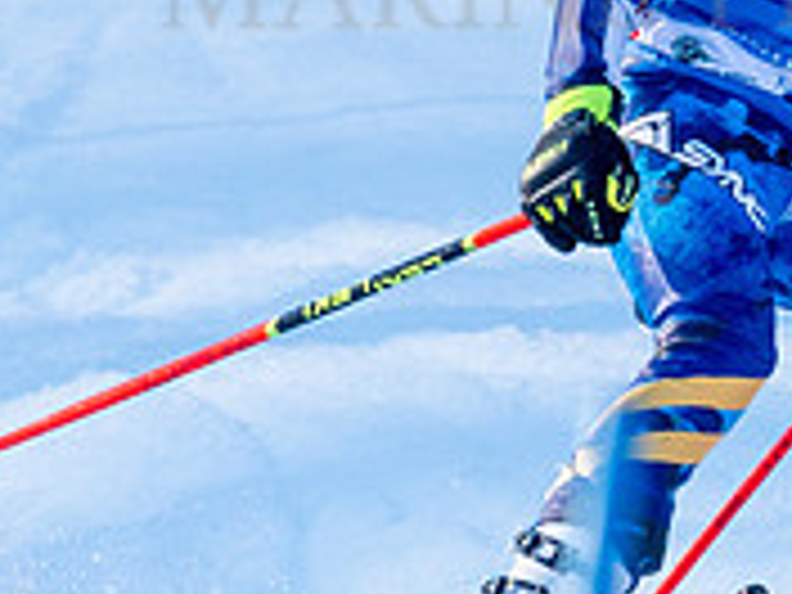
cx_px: 110
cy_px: 83
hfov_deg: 0.8
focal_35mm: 2348
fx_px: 53721
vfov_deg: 0.6
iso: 1250
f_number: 8
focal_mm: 560
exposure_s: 1/2000
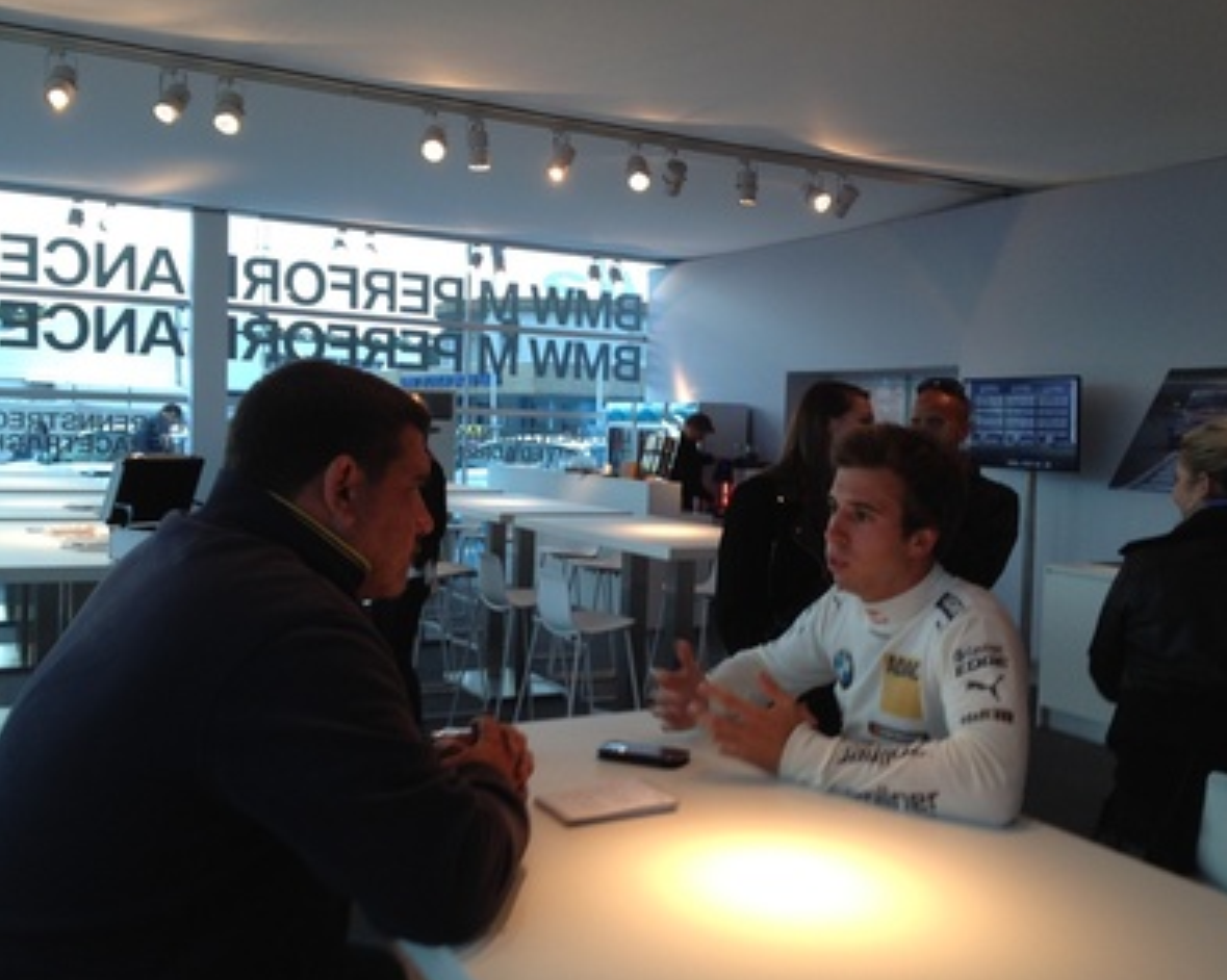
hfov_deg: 49.1
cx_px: 659
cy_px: 492
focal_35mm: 37
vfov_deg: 40.1
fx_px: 1343
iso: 50
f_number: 2.4
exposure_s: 1/60
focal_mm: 4.28
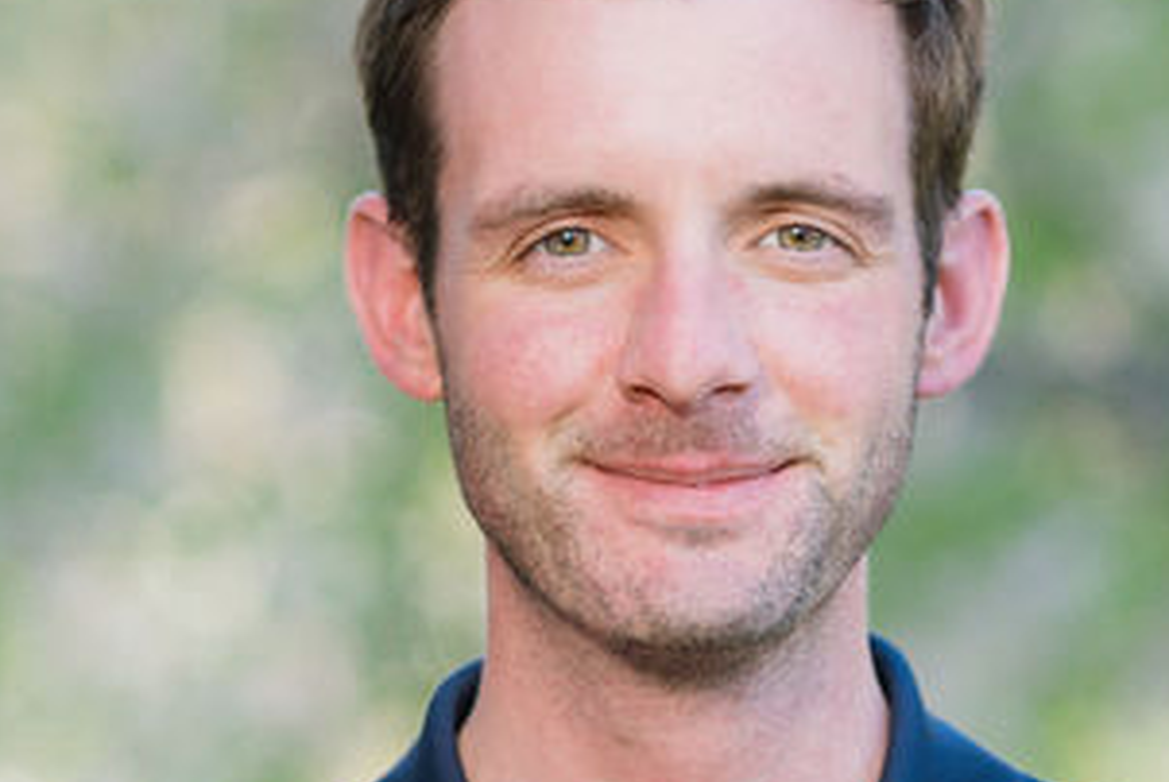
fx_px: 9361
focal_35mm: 288
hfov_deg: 7.1
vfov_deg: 4.8
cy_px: 521
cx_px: 790
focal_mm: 85
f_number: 2
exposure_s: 1/400
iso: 100
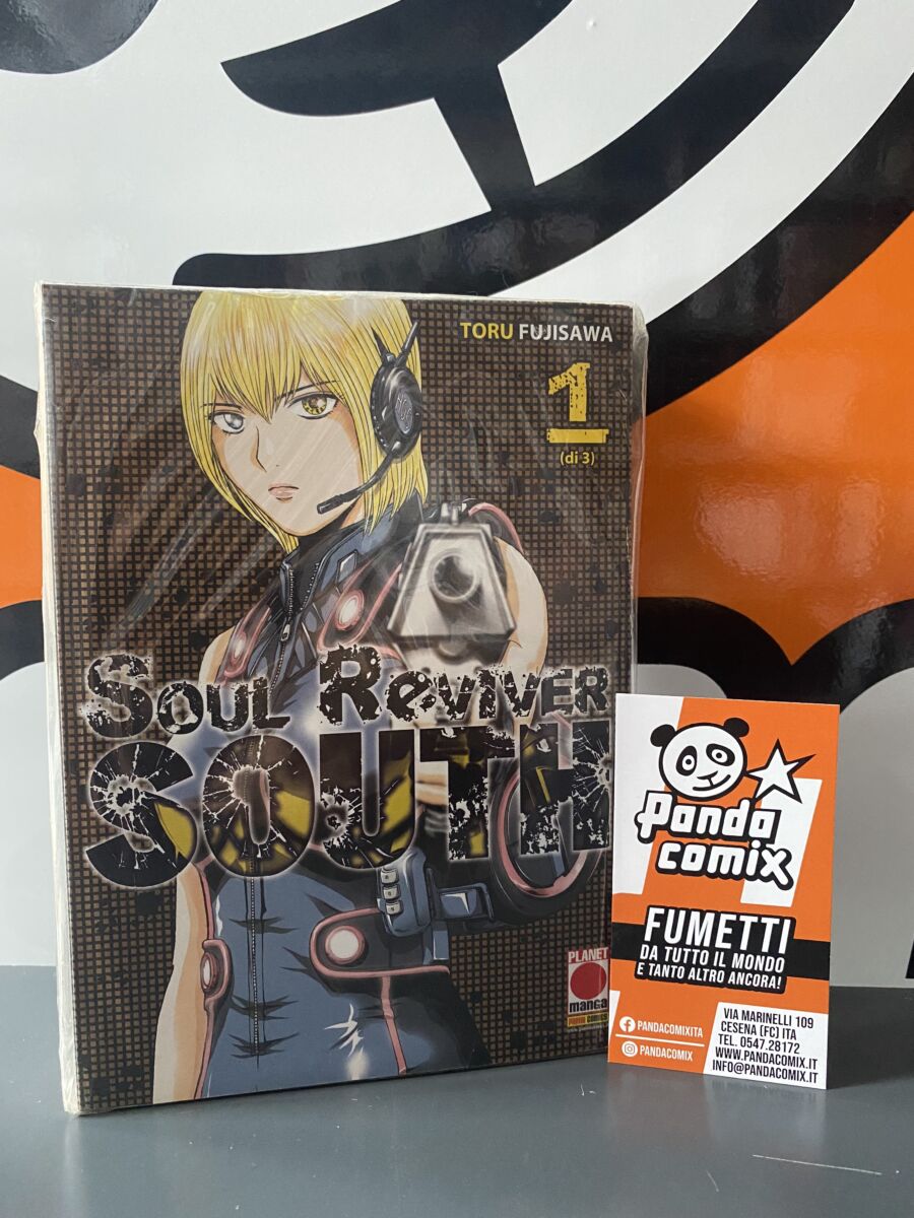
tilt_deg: -6.0
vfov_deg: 67.3
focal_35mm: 26
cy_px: 609
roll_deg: +0.4
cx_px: 457
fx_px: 915
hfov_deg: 53.1
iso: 500
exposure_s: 1/45
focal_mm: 4.25
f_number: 1.8
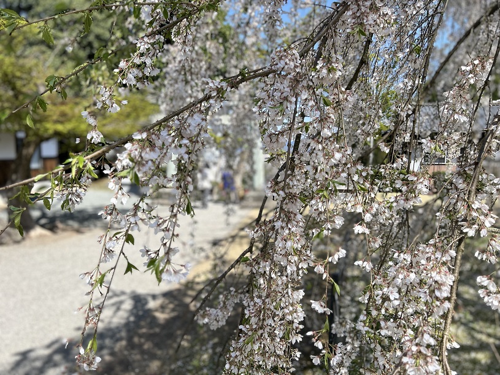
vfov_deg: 53.1
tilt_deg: -5.6
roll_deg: -0.8
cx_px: 250
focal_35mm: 26
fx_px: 375
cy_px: 188
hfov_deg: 67.3
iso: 50
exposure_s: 1/2513
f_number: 1.5
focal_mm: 5.7
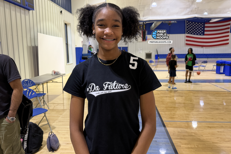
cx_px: 116
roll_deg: +1.3
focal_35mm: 25
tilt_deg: -6.9
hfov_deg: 71.5
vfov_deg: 51.2
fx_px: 160
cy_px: 69
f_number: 1.78
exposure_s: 1/60
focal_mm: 6.76
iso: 250
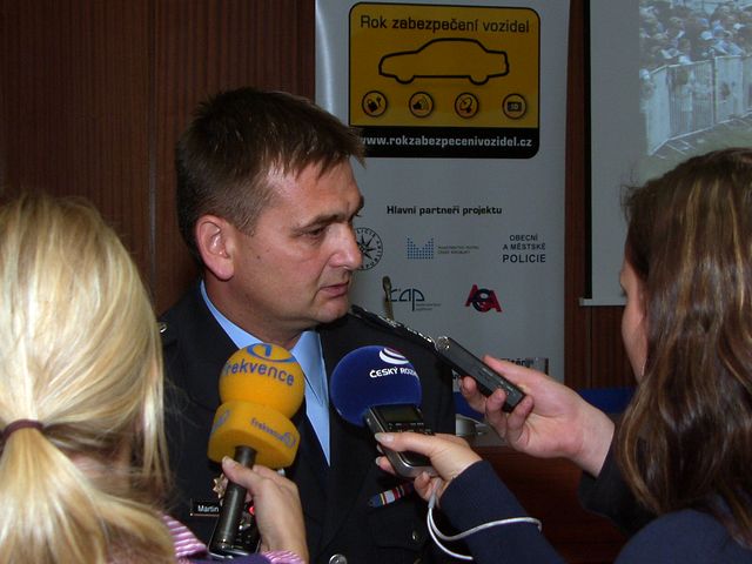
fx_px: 978
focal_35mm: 45
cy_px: 282
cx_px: 376
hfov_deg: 42.1
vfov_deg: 32.2
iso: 50
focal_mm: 11.5
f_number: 2.5
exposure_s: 1/100
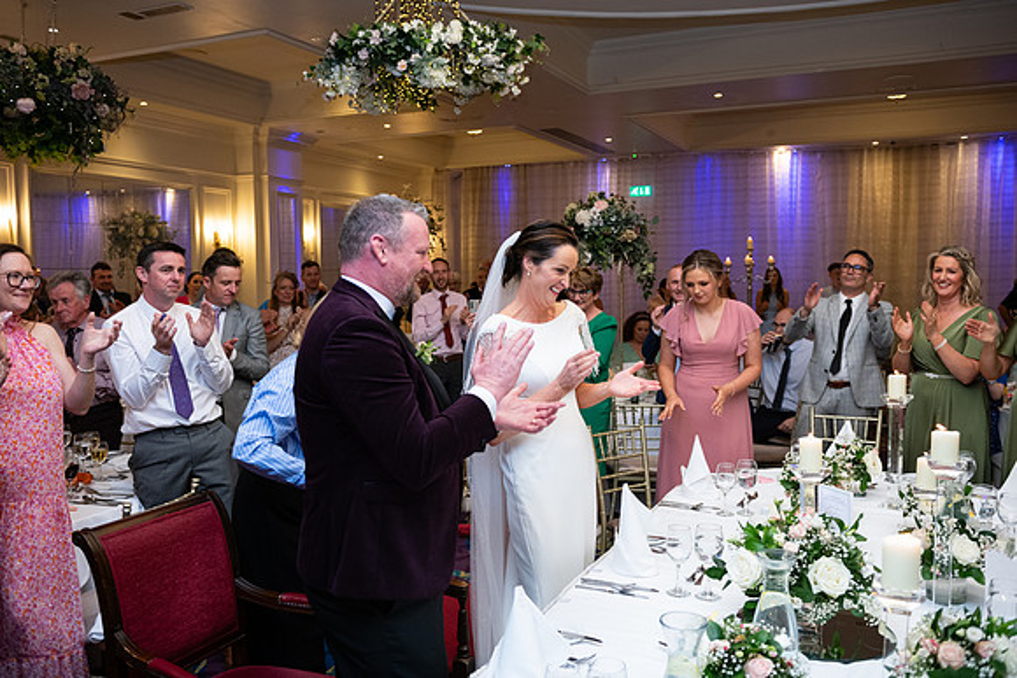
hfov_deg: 60.3
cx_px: 508
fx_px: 876
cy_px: 339
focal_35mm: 31
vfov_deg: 42.3
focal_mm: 31
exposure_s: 1/160
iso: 800
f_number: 3.5
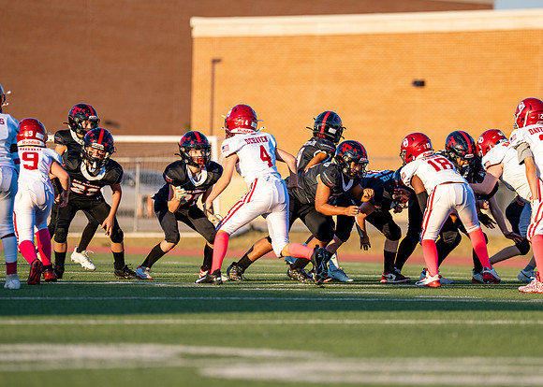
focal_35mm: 292
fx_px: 4496
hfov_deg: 6.9
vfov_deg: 4.9
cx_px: 374
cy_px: 204
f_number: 2.8
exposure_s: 1/1000
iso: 100
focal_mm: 200
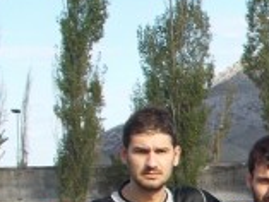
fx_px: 1439
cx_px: 550
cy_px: 288
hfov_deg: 9.9
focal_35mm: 185
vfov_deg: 7.9
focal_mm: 7.9
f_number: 4.2
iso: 80
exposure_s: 1/250
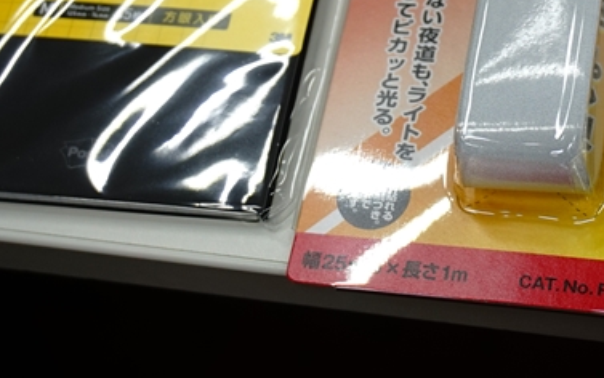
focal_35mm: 93
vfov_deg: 13.8
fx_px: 1532
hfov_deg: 21.9
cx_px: 525
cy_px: -23
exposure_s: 1/60
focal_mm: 29
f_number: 4.5
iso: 250
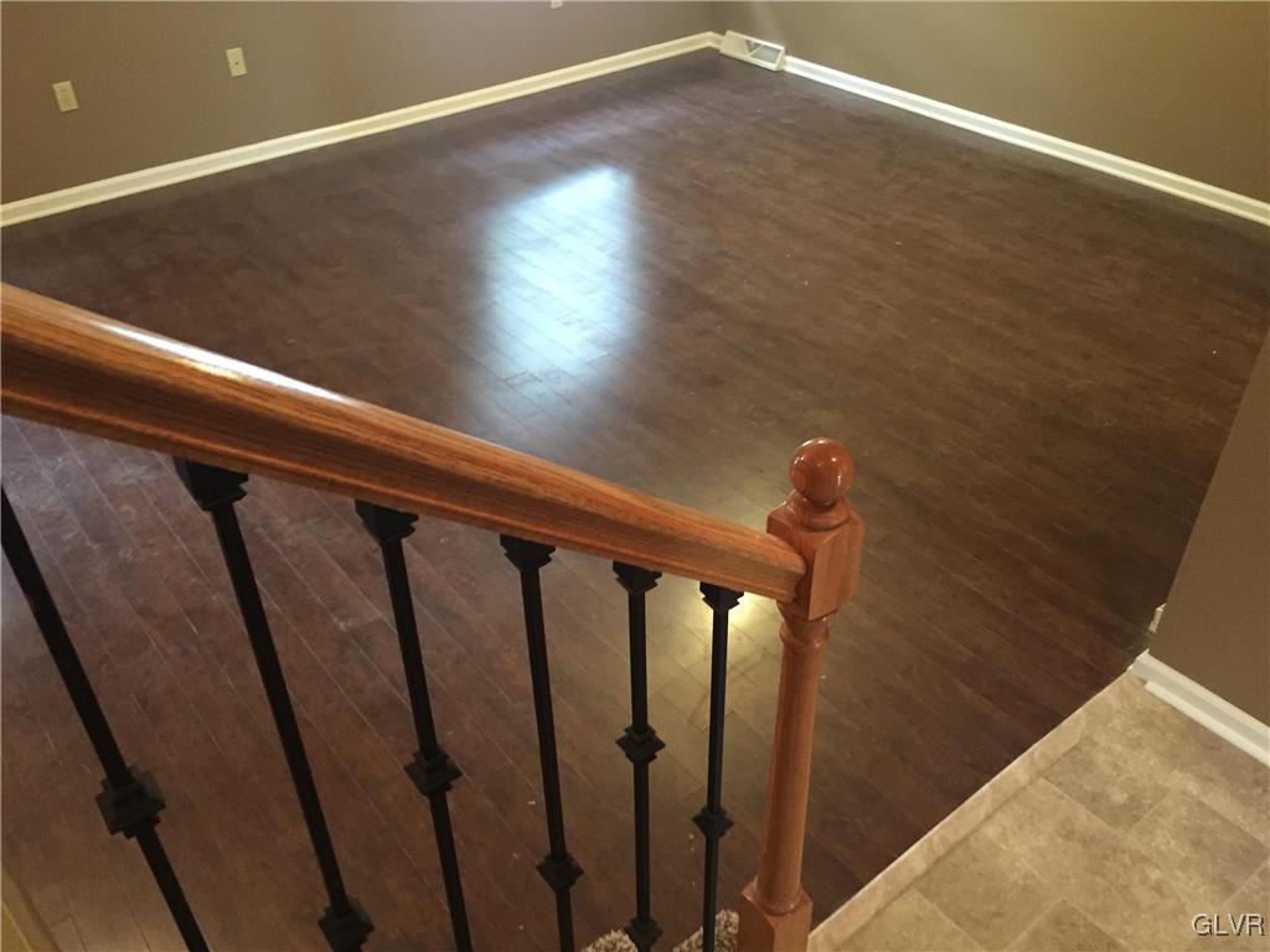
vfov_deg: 48.2
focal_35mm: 29
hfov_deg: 61.7
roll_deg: +0.5
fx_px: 1064
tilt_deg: -35.7
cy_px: 476
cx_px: 635
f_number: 2.2
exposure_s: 1/15
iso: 250
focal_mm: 4.15
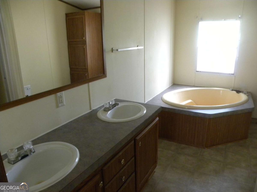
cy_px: 96
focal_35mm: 26
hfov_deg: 67.3
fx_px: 193
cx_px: 128
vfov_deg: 53.1
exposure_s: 1/14
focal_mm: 4.6
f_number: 2.8
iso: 400
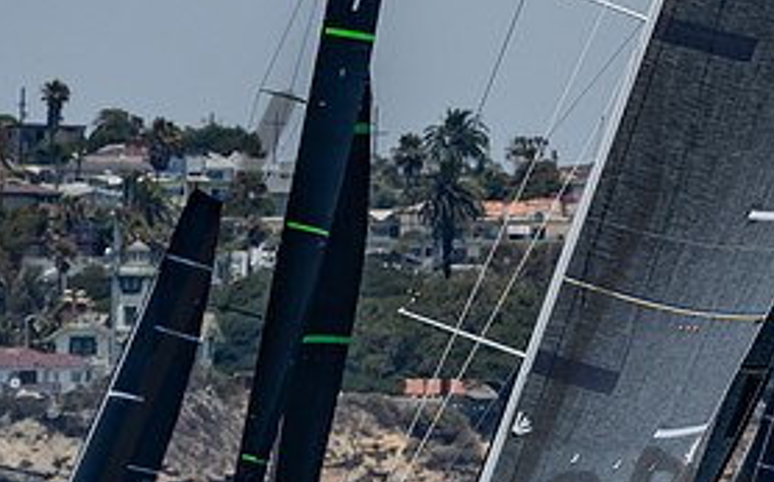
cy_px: 584
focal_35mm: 1190
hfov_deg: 1.8
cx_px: 818
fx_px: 25071
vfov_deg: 1.1
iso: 320
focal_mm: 300
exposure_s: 1/2500
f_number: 5.6
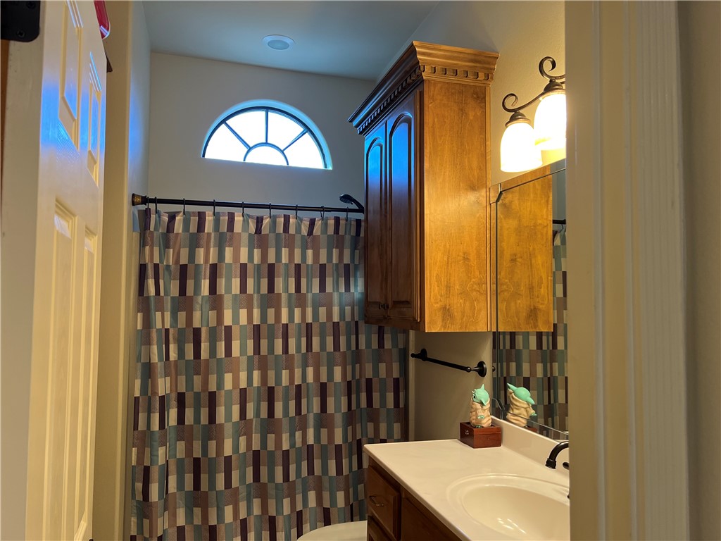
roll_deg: +0.2
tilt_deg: +2.6
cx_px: 360
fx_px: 542
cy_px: 270
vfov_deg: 53.1
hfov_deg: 67.3
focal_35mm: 26
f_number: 1.5
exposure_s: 1/60
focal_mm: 5.7
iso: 160
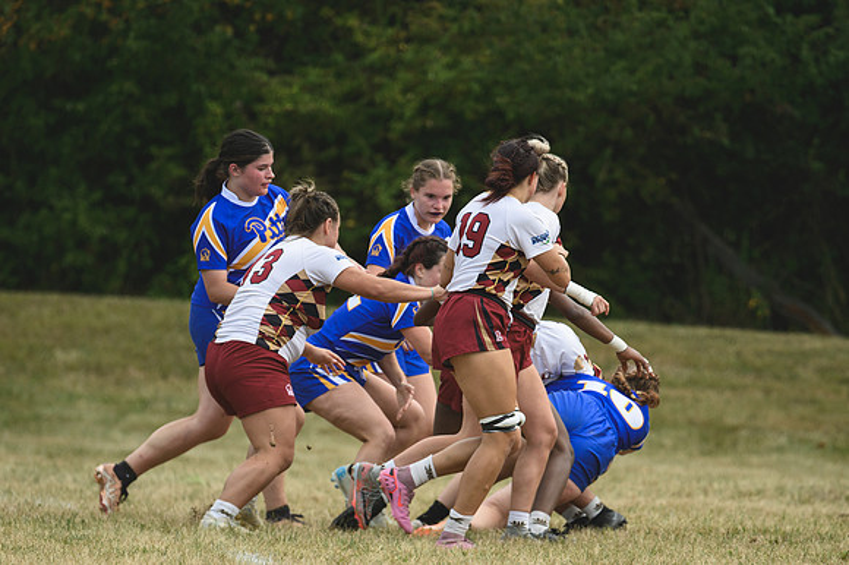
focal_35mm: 900
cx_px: 424
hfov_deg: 2.3
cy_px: 282
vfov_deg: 1.5
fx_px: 21212
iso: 450
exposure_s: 1/1000
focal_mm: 600
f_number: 6.3
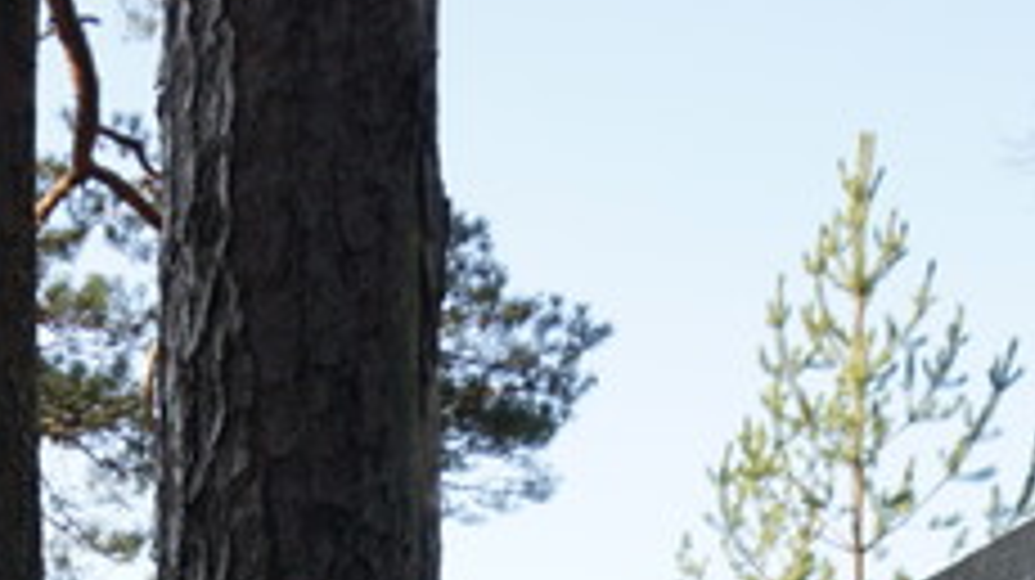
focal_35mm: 105
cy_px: 1367
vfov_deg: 10.1
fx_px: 2880
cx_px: -171
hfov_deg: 19.3
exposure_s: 1/80
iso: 100
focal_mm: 16
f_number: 5.6
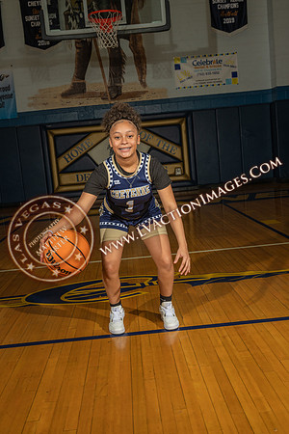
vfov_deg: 50.7
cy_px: 217
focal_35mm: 38
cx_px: 144
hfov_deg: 35.1
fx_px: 458
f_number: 7.1
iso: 160
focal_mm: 38
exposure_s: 1/200
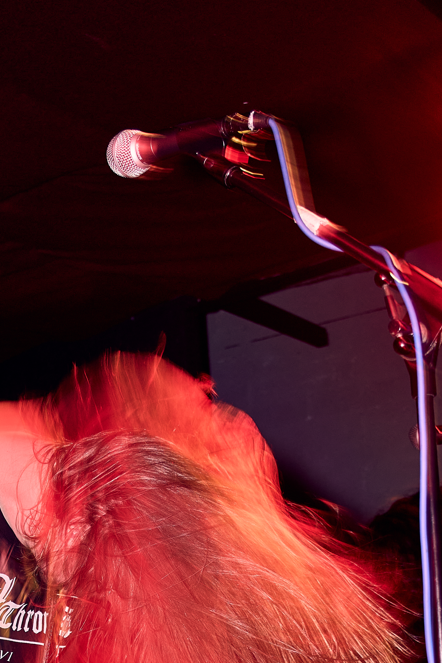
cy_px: 742
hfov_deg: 18.7
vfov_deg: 25.9
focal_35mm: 72
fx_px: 1323
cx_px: 58
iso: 160
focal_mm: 20.9
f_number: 2.8
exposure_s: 1/20
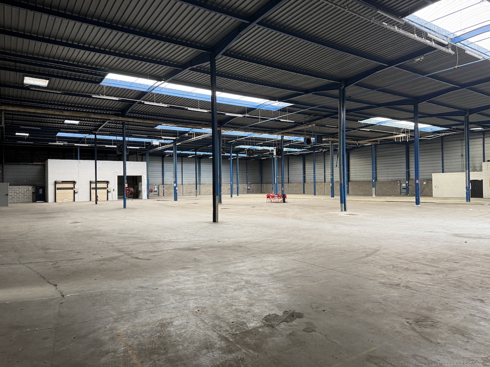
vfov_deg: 56.8
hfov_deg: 71.6
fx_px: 340
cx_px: 245
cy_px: 184
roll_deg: +1.1
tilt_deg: +0.5
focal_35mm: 24
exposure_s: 1/104
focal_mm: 6.76
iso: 200
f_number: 1.78
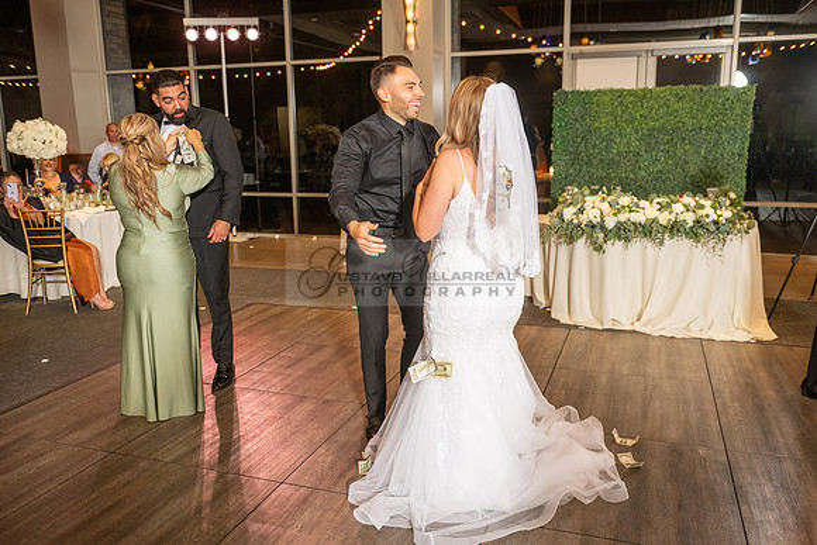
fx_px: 704
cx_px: 408
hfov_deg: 60.3
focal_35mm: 31
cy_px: 272
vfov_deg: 42.3
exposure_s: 1/160
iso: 800
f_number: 3.5
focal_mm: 31
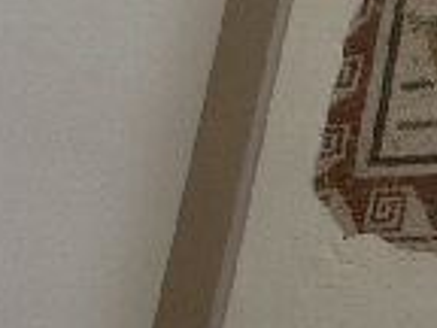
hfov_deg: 7.1
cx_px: 1193
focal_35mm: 255
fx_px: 3219
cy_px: -161
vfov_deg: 5.8
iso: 80
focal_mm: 7.6
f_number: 2.8
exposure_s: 1/60
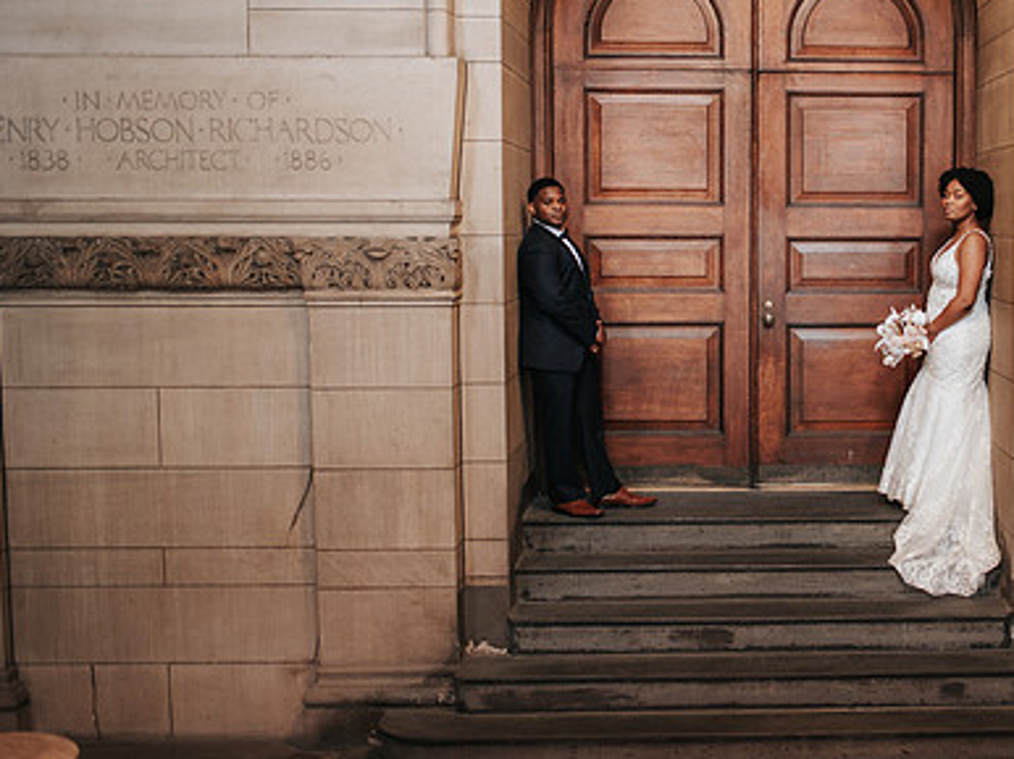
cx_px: 841
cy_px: 384
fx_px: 1698
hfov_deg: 32.2
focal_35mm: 58
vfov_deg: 25.2
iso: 1000
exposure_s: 1/125
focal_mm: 35
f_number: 2.2
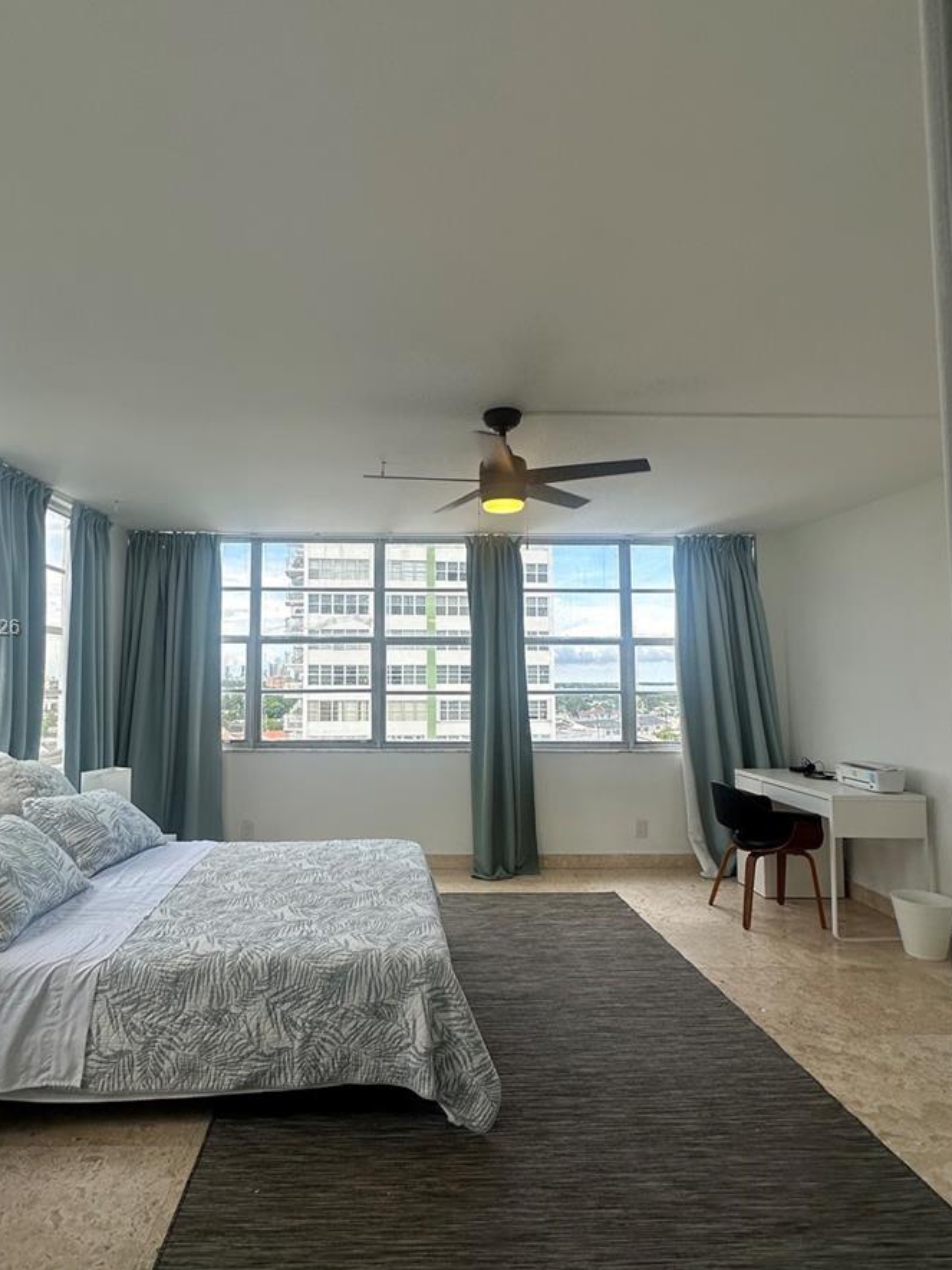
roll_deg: -0.3
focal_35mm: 19
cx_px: 401
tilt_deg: +4.8
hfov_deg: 68.3
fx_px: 697
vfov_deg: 84.7
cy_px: 629
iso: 40
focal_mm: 2.22
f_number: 2.2
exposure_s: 1/335
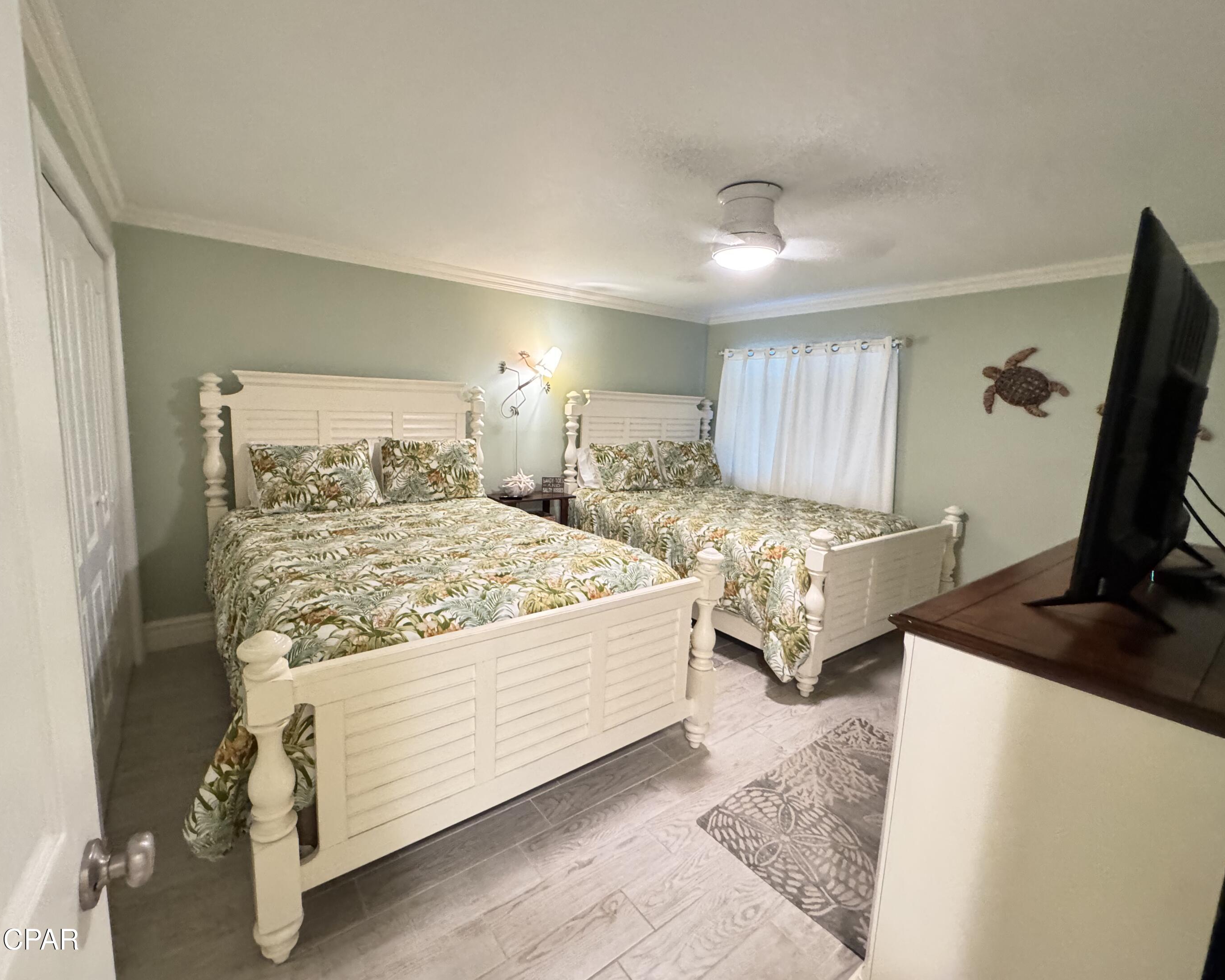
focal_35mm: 15
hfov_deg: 96.7
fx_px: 544
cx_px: 581
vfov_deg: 84.0
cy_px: 481
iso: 1000
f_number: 2.2
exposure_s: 1/40
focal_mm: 2.22
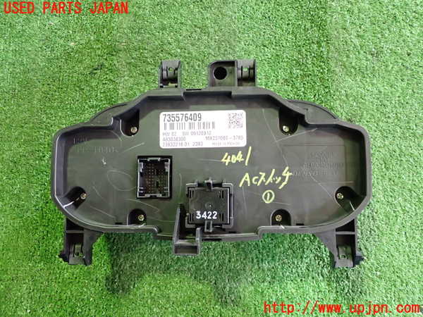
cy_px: 158
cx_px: 212
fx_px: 367
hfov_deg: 60.0
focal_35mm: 30
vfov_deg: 46.8
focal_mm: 5.4
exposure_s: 1/30
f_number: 2.3
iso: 640
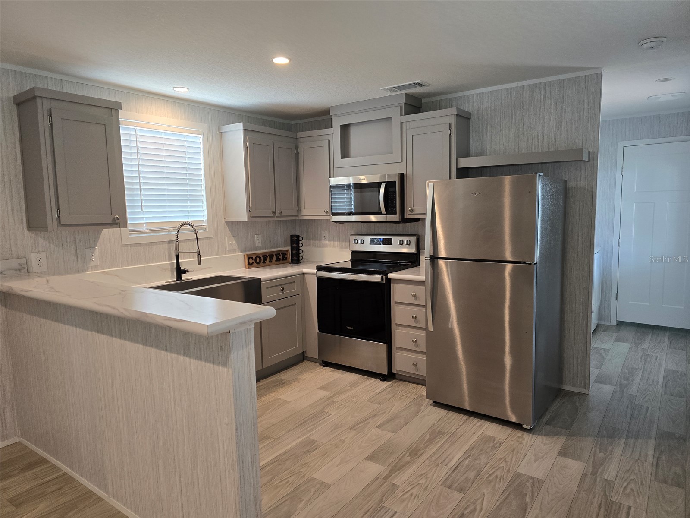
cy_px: 259
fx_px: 458
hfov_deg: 73.9
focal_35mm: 23
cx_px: 345
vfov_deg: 58.9
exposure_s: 1/120
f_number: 1.7
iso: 200
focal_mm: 6.3
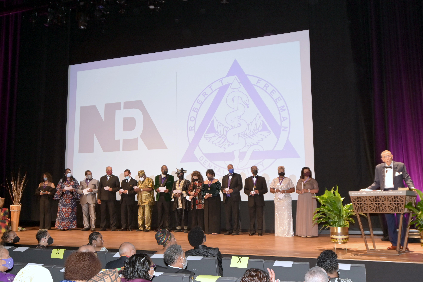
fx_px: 423
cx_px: 212
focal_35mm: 36
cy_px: 141
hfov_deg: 53.1
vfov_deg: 36.9
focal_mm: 24
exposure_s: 1/60
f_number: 4.5
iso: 640
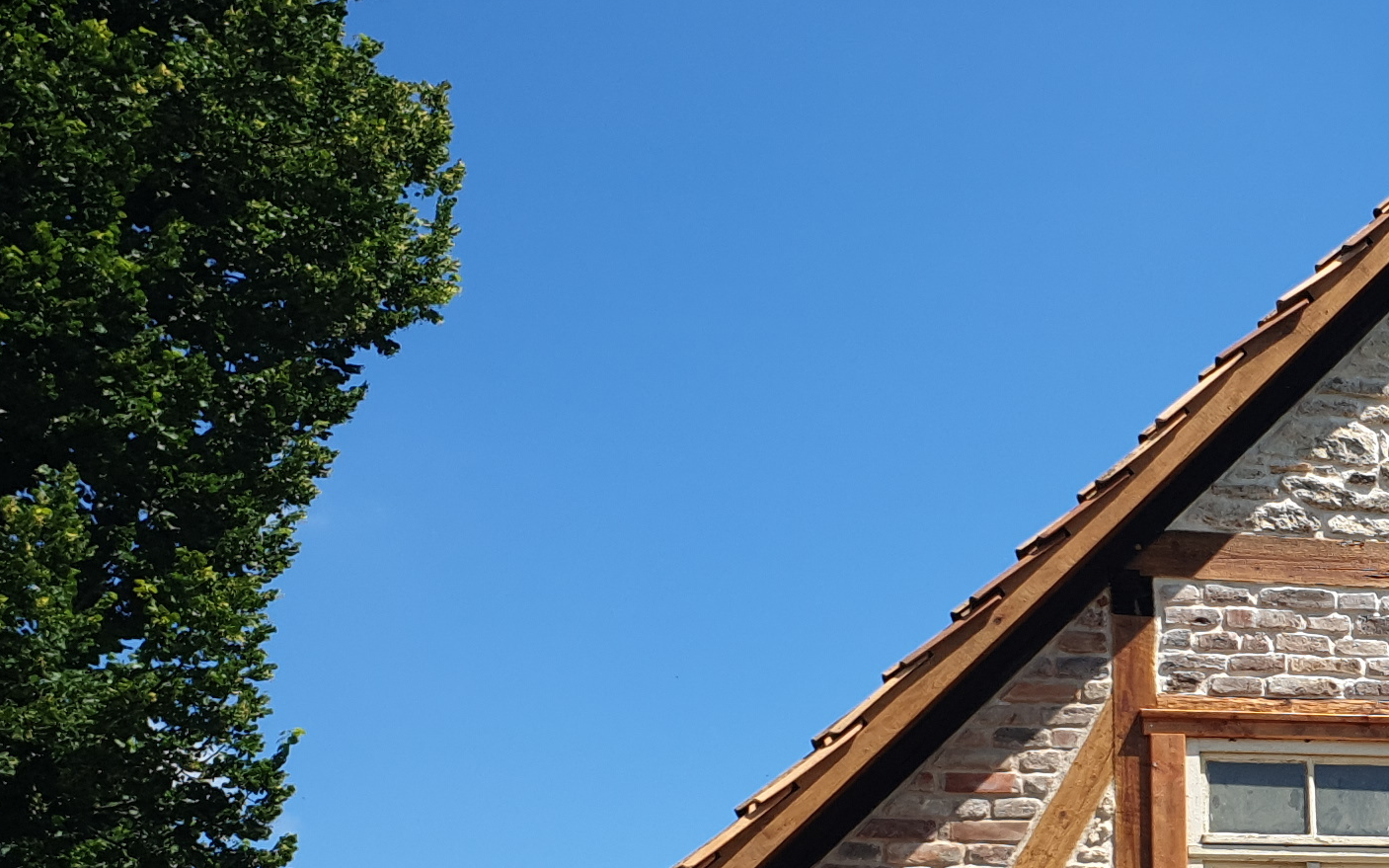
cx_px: 1392
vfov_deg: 16.3
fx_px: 2990
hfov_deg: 24.9
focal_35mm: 79
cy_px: 759
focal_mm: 4.3
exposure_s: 1/2703
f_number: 1.5
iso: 40
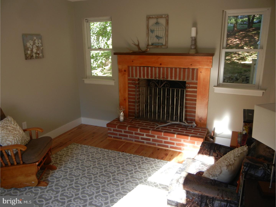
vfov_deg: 46.8
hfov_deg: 60.0
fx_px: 239
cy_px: 104
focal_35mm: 30
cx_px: 138
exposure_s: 1/75.4
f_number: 3.5
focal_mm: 5.4
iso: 160
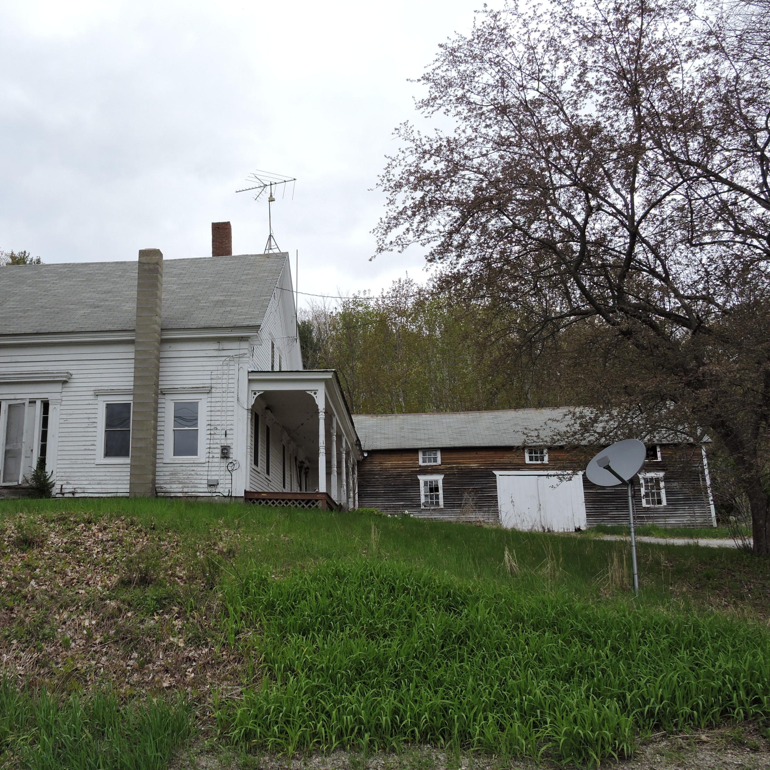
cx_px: 249
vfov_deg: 46.0
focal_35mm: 36
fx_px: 906
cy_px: 383
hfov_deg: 45.3
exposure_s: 1/320
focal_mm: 5.4
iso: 100
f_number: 3.5
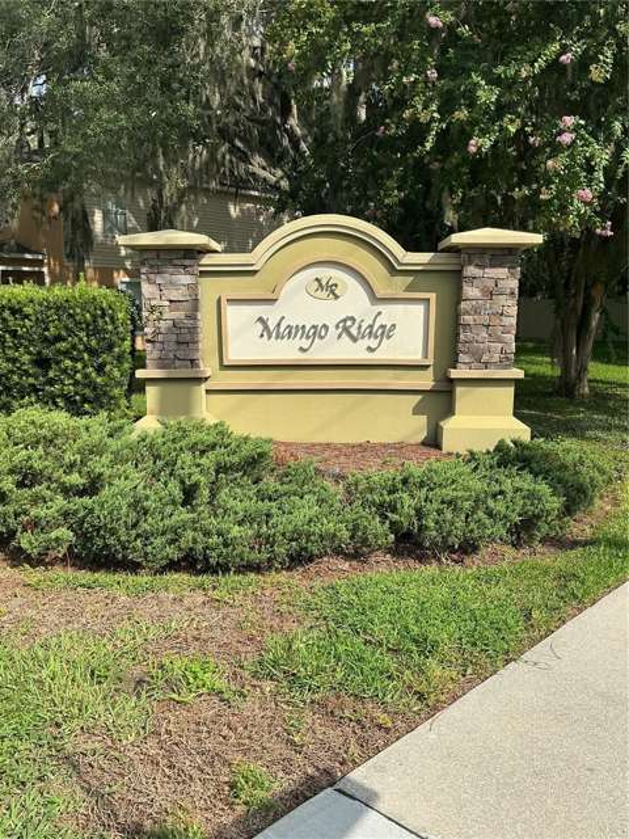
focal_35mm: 29
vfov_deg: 61.7
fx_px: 703
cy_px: 420
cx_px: 314
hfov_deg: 48.2
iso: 25
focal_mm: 3
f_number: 1.8
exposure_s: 1/1675
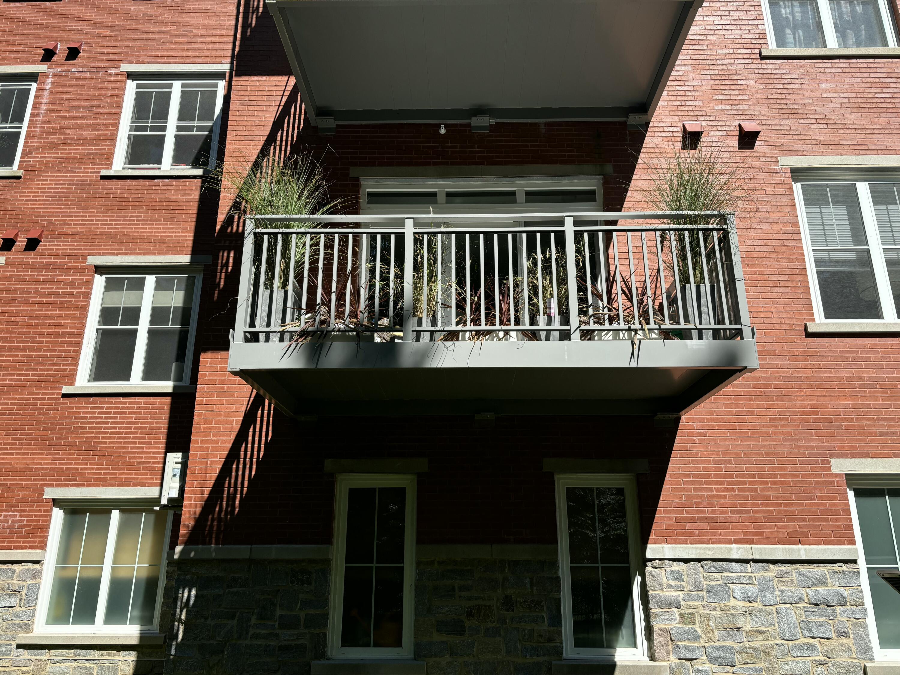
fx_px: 676
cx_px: 450
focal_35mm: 26
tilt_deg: +18.7
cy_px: 338
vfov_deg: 53.1
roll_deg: -0.1
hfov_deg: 67.3
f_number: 1.6
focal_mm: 5.96
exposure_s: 1/1381
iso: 50
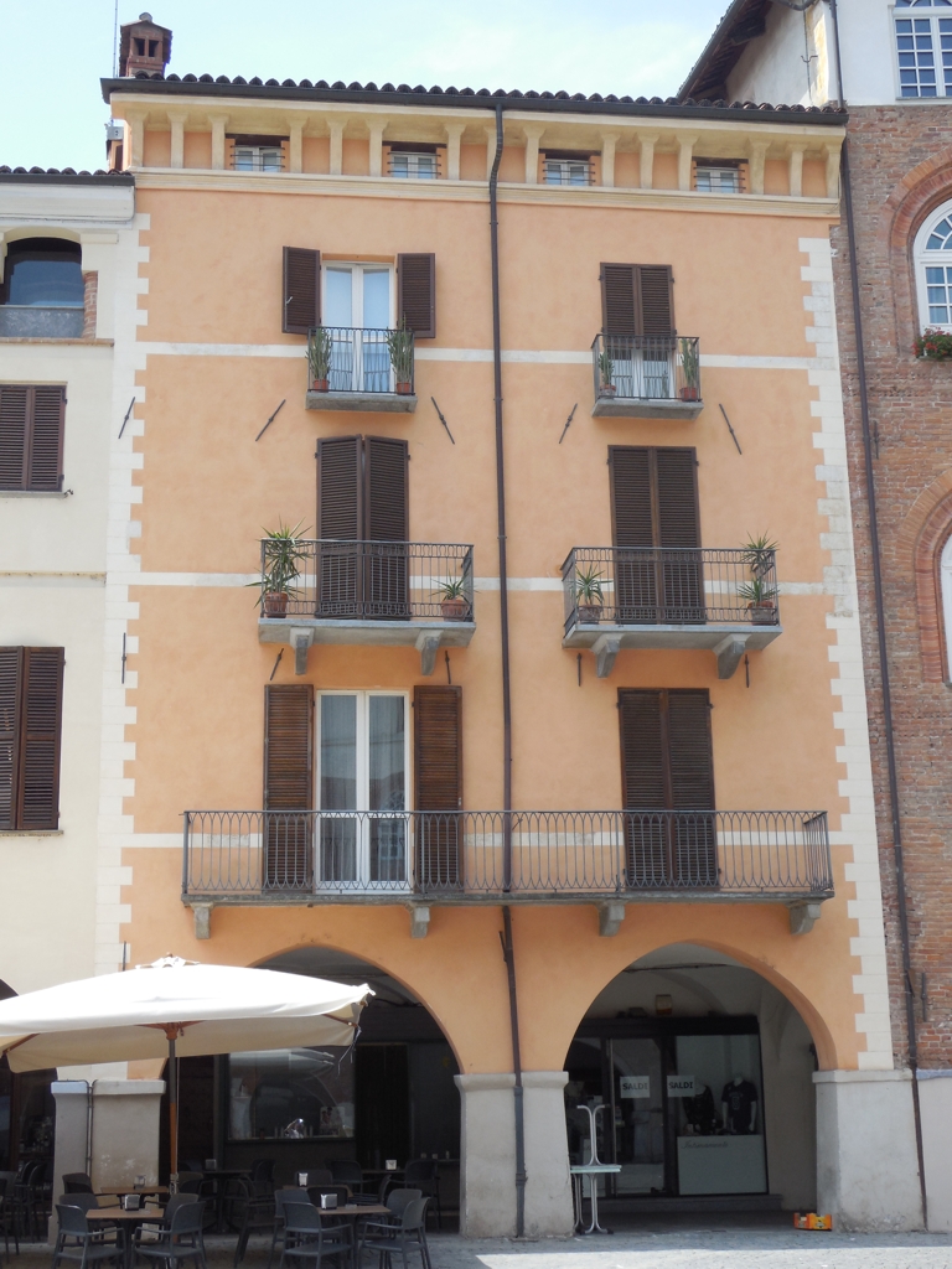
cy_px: 634
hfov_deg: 27.5
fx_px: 1943
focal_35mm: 53
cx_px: 476
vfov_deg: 36.2
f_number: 4
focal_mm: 9.4
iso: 125
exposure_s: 1/640
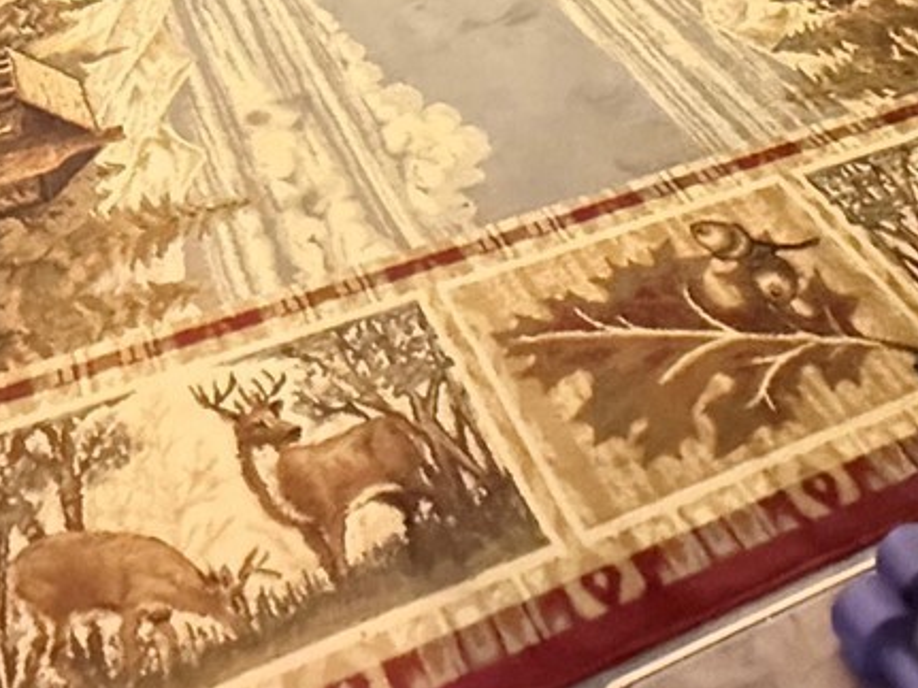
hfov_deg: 36.7
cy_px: -518
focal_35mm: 52
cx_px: 360
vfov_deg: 20.6
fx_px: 1379
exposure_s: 1/24
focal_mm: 2.22
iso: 2500
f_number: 2.2
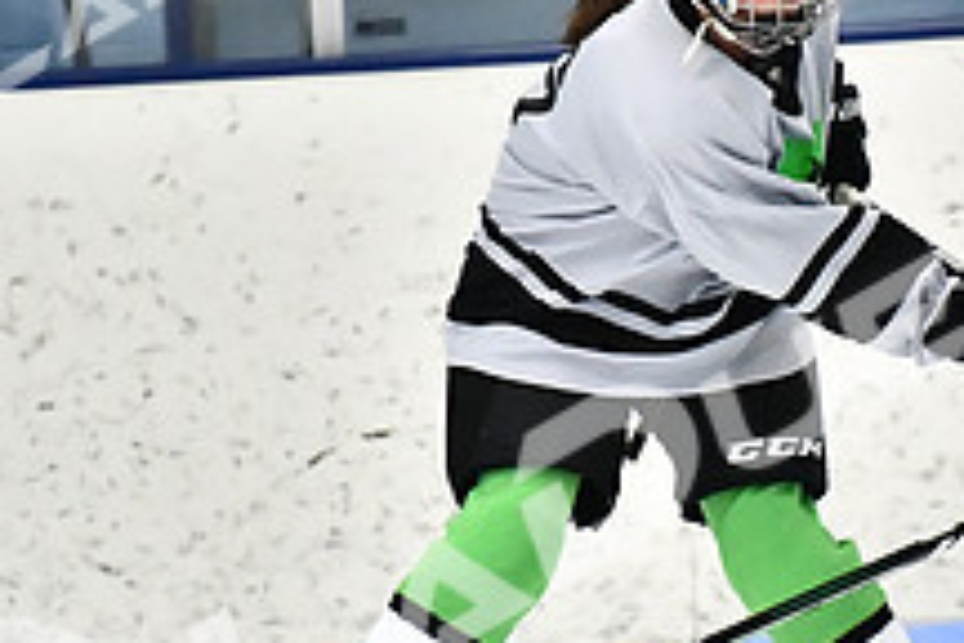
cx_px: 785
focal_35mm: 806
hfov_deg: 2.6
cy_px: 359
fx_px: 21581
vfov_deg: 1.7
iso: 8000
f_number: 2.8
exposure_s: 1/1600
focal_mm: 200
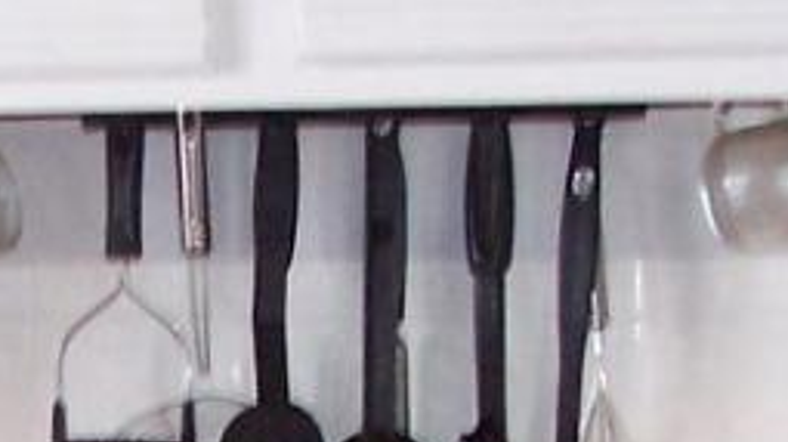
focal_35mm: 234
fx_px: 4886
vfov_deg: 5.1
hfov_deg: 9.2
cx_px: -28
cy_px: 717
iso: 140
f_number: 2.8
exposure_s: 1/15
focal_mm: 6.3
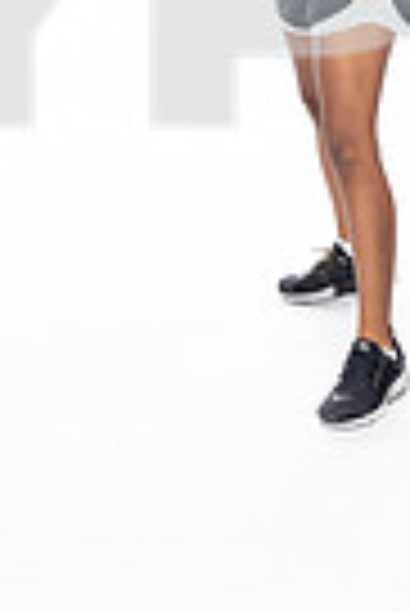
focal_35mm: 99
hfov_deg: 13.8
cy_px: -324
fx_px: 1687
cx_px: 108
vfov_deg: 18.2
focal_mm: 30
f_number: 5.6
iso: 400
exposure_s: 1/250
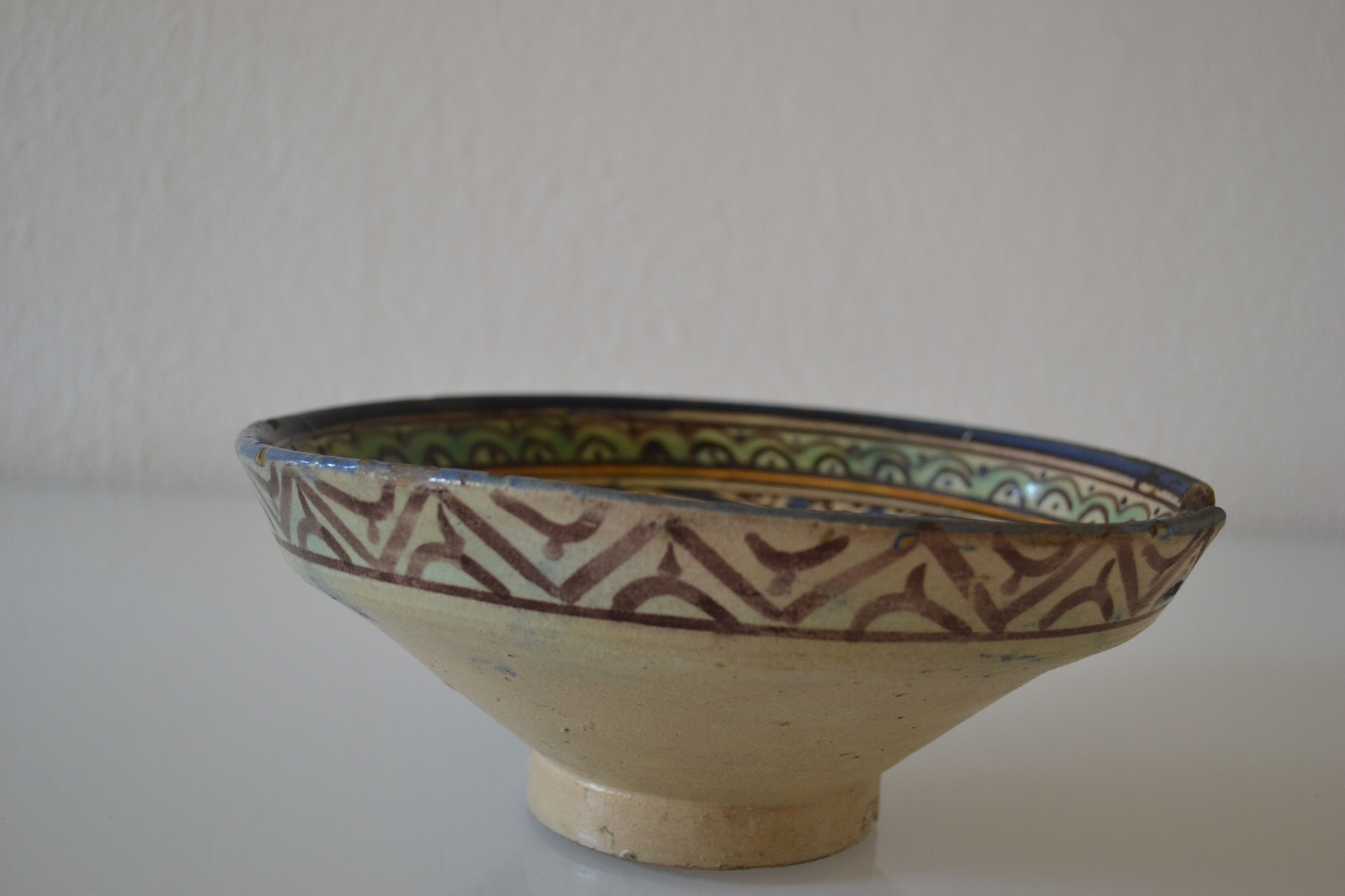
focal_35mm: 39
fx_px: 1457
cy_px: 448
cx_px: 672
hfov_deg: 49.6
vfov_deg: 34.2
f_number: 4.2
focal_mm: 26
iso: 400
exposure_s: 1/80
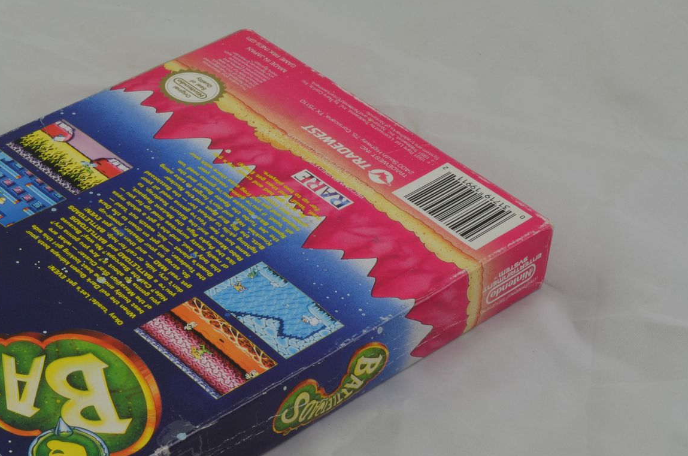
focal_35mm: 94
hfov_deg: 21.6
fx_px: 1793
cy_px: 278
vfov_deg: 14.5
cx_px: 196
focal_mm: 40
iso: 100
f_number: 20
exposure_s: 1/2.5
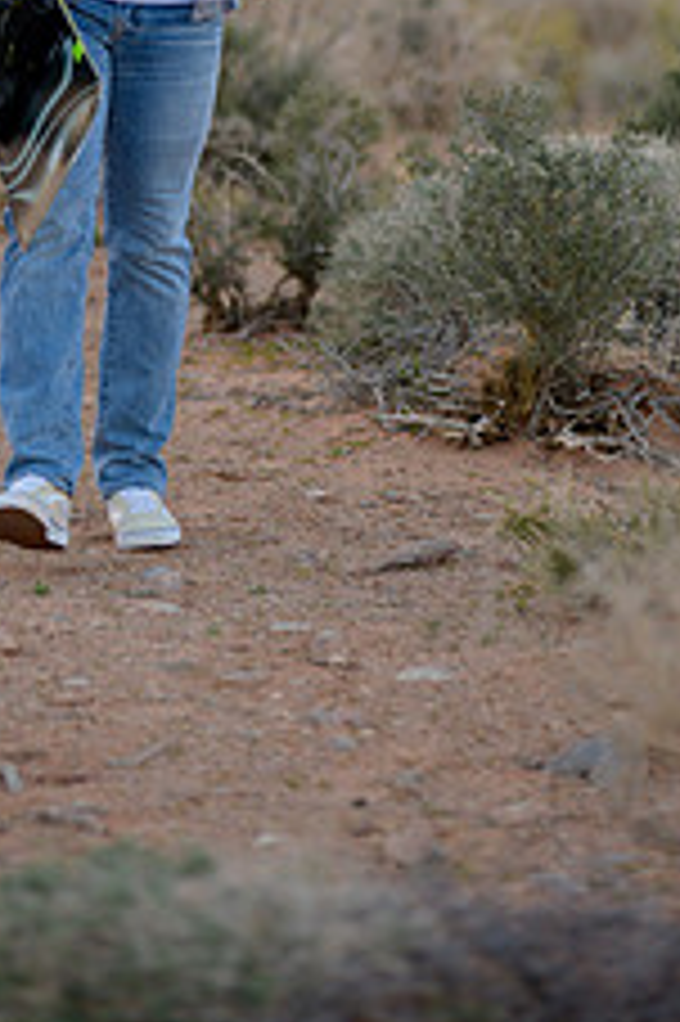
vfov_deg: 7.7
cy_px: 14
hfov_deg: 5.1
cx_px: 171
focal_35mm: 268
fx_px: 7604
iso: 100
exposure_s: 1/640
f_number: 2.8
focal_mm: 135
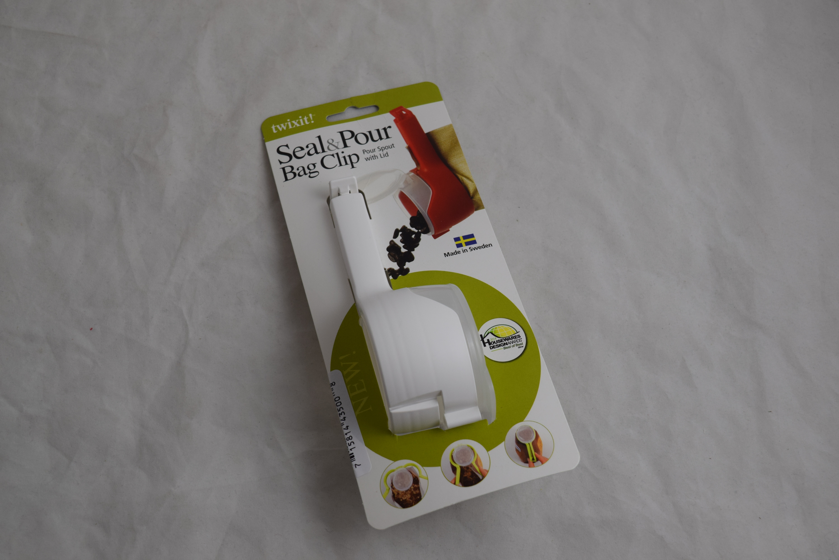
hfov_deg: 43.6
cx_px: 420
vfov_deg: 29.9
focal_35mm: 45
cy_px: 280
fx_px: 1049
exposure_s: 1/160
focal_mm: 30
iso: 400
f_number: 6.3
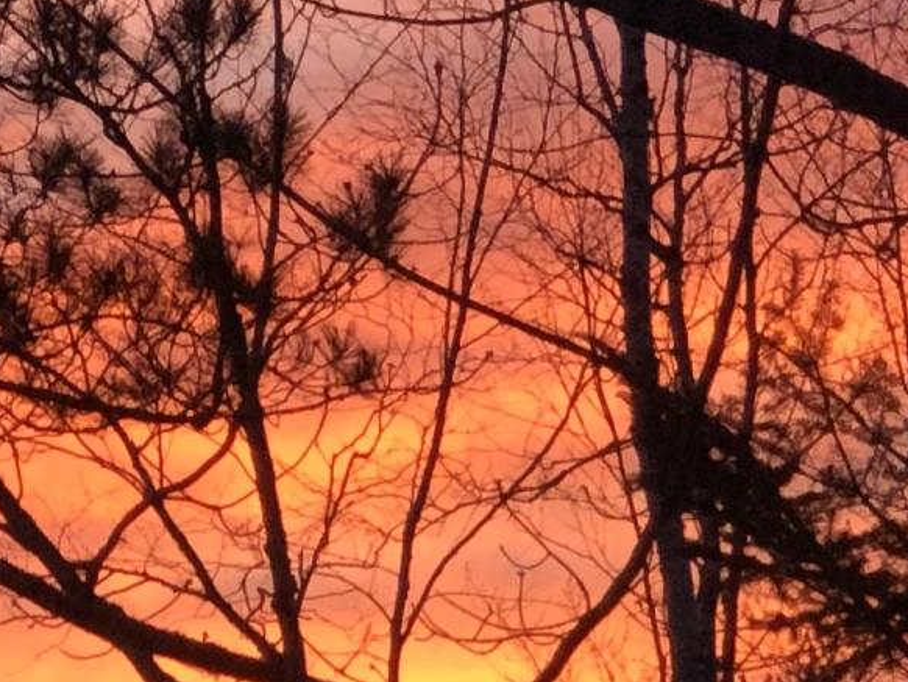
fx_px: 7033
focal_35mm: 268
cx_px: -97
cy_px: -108
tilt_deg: +11.9
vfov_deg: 5.5
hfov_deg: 7.3
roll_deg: +1.7
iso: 50
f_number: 2.4
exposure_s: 1/60
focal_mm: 6
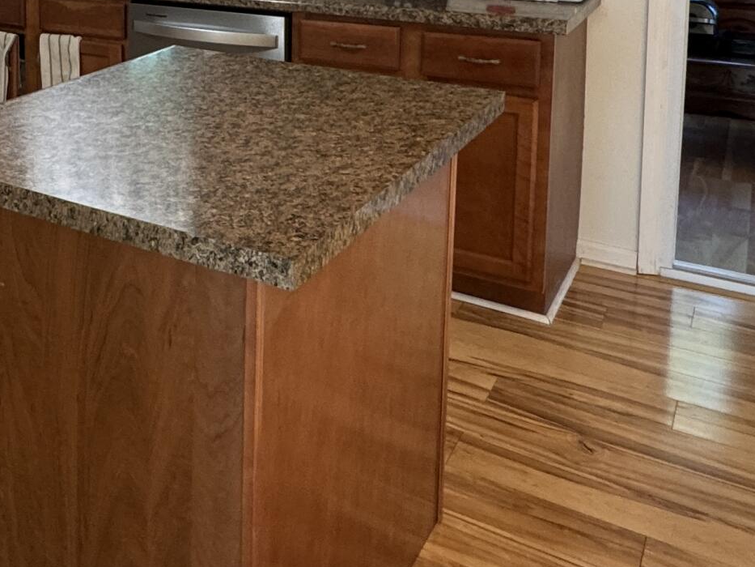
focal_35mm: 45
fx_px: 982
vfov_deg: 29.4
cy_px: -41
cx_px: -10
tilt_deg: -4.2
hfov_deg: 37.4
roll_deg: +1.4
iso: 200
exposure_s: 1/60
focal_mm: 2.22
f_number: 2.2
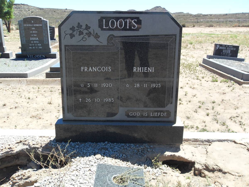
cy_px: 94
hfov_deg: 52.6
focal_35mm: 35
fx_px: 252
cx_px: 124
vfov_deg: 40.7
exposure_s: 1/90
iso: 80
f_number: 8.2
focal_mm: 6.3
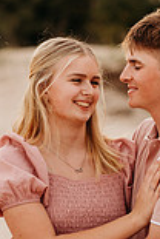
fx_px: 1633
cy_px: 117
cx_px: 31
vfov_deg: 8.4
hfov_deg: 5.6
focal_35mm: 246
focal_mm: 85
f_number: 2.8
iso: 200
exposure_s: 1/1600
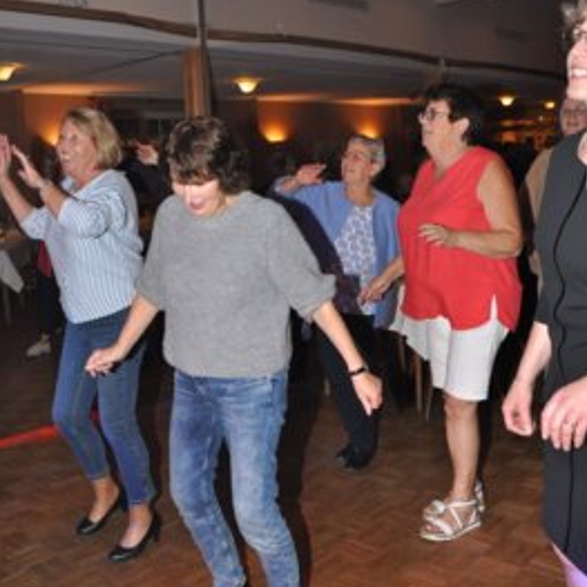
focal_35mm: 41
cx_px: 295
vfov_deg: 41.2
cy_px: 259
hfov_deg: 41.3
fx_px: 780
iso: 800
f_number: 4
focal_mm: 21
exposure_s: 1/60
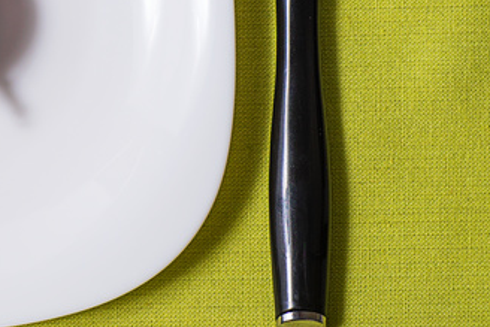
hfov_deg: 11.2
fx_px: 2465
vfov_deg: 7.6
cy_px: -15
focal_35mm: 181
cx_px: -85
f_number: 7.1
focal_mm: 70
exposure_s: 1/160
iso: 200
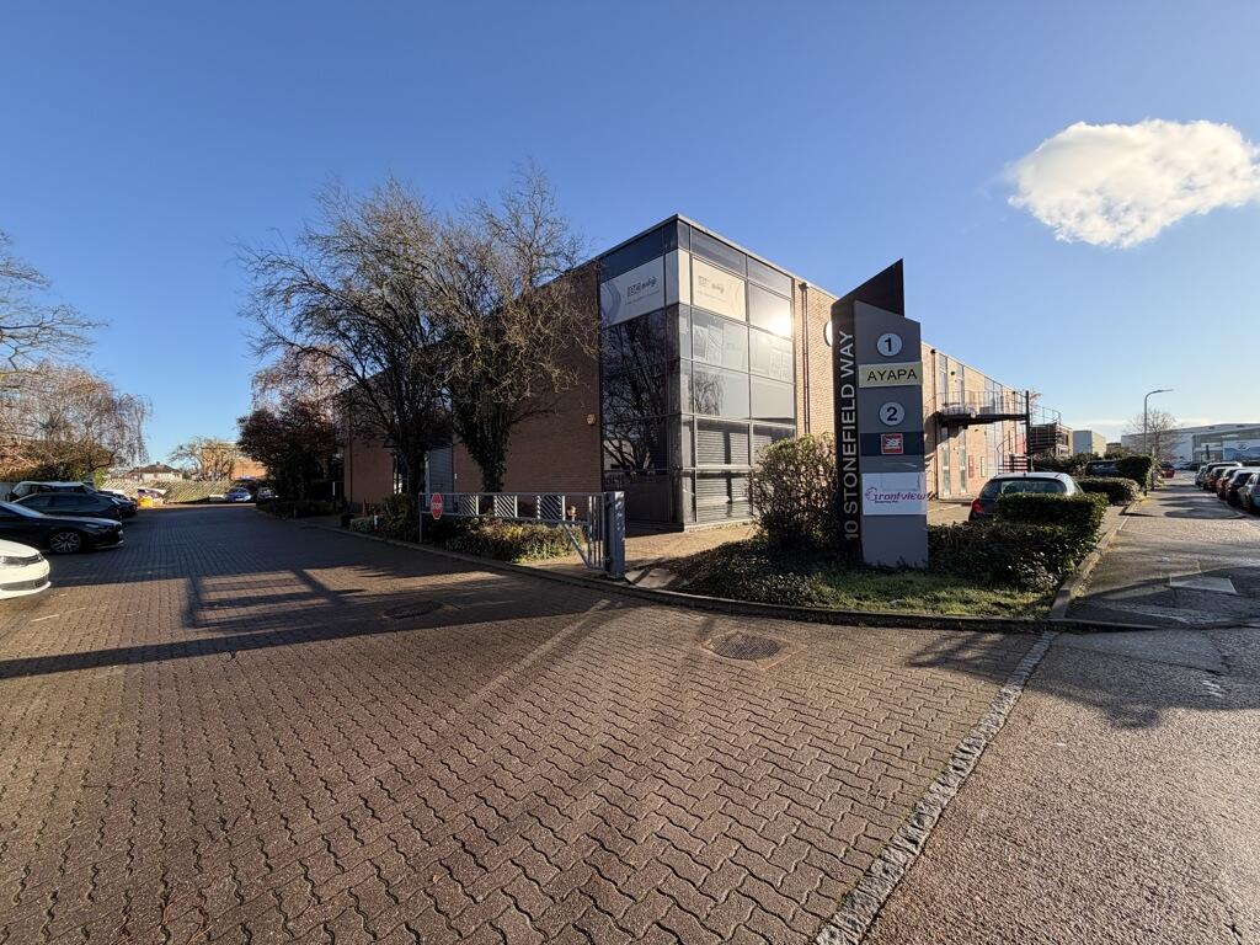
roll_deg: +1.1
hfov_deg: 102.1
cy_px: 472
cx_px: 630
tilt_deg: +0.7
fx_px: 510
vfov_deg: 85.7
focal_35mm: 14
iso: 40
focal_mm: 2.22
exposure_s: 1/770
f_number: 2.2
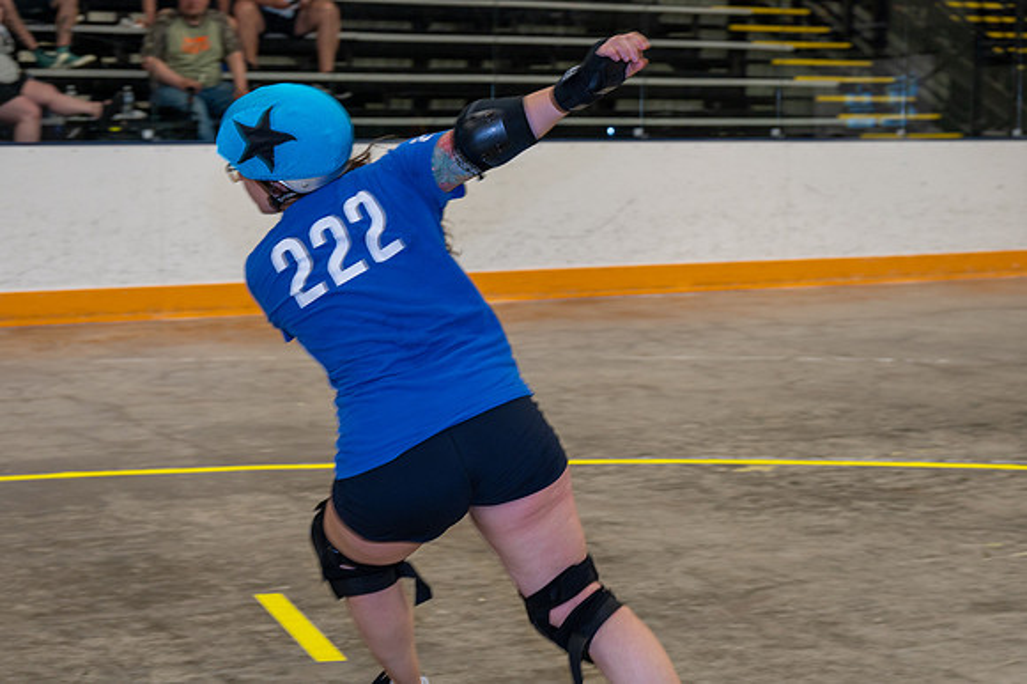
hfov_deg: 26.6
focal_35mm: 76
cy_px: 342
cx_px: 514
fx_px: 2171
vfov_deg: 17.9
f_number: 6
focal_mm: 64
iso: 500
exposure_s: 1/125
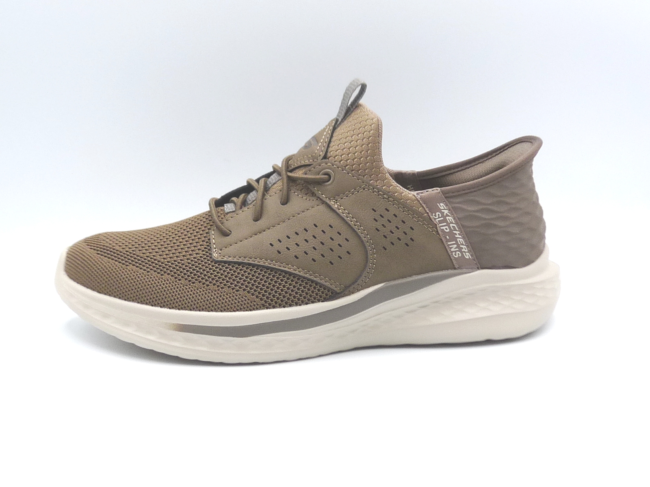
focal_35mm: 50
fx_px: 939
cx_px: 325
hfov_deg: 38.2
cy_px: 244
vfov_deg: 29.1
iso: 100
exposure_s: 1/200
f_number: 4
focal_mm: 4.9
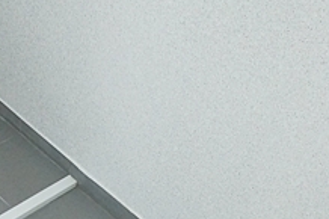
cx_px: 149
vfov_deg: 20.6
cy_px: 338
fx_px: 502
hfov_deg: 36.2
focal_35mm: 55
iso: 1600
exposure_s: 1/160
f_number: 5.6
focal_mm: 10
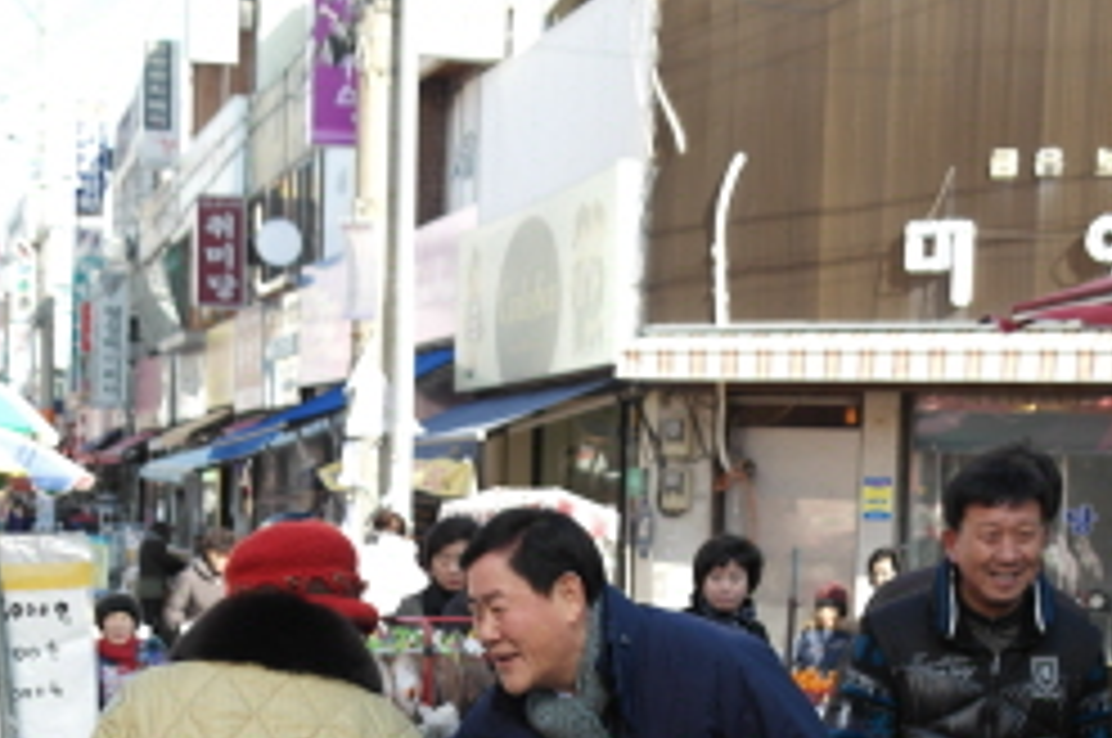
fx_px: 2560
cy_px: 727
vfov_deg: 16.1
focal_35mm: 83
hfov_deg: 24.5
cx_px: 504
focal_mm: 27
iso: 100
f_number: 5
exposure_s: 1/160
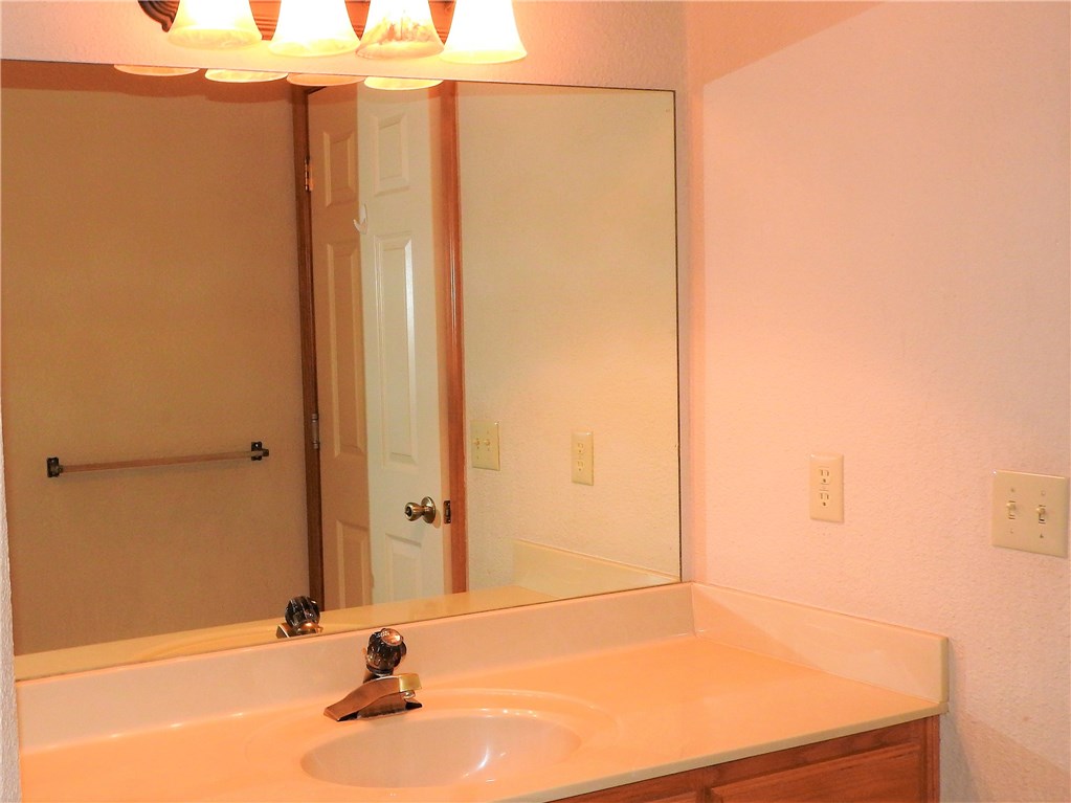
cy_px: 402
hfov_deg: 60.0
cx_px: 536
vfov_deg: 46.8
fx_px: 928
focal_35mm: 30
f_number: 3.5
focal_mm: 5.4
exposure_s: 1/30
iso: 200
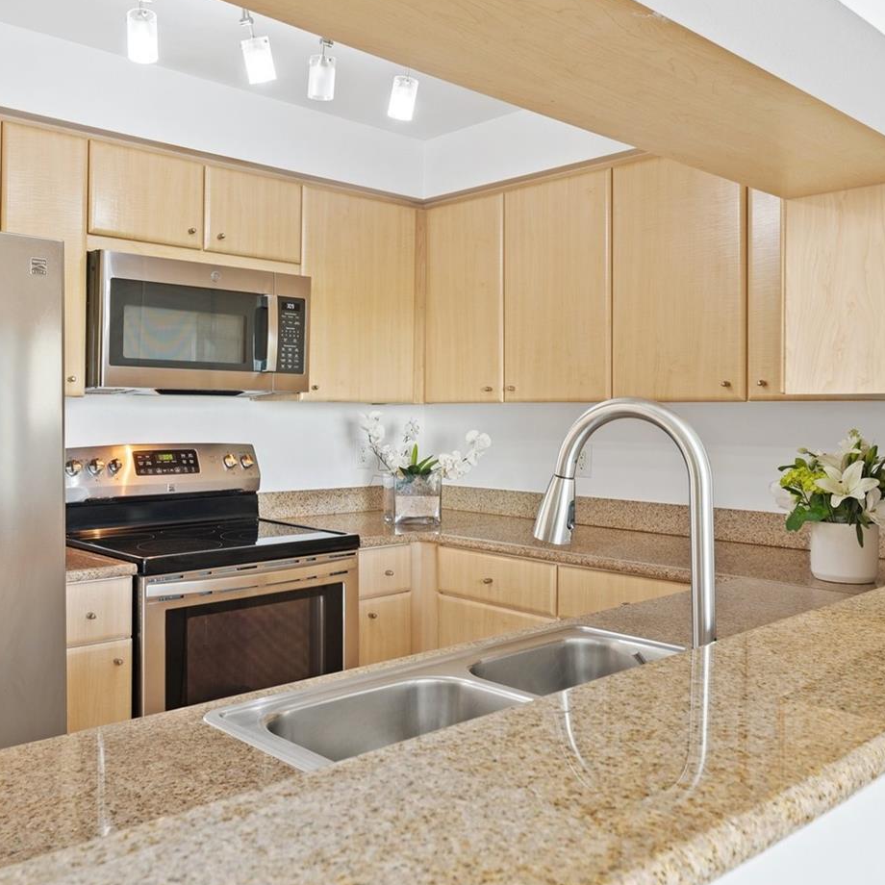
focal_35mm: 31
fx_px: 897
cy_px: 436
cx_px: 365
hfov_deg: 52.3
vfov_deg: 52.5
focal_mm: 21
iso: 200
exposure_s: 1/2
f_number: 8
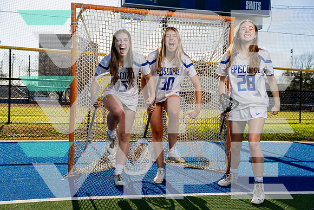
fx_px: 401
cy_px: 105
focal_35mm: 46
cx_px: 157
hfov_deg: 42.7
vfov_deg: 29.3
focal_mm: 46
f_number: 4
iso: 100
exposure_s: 1/800
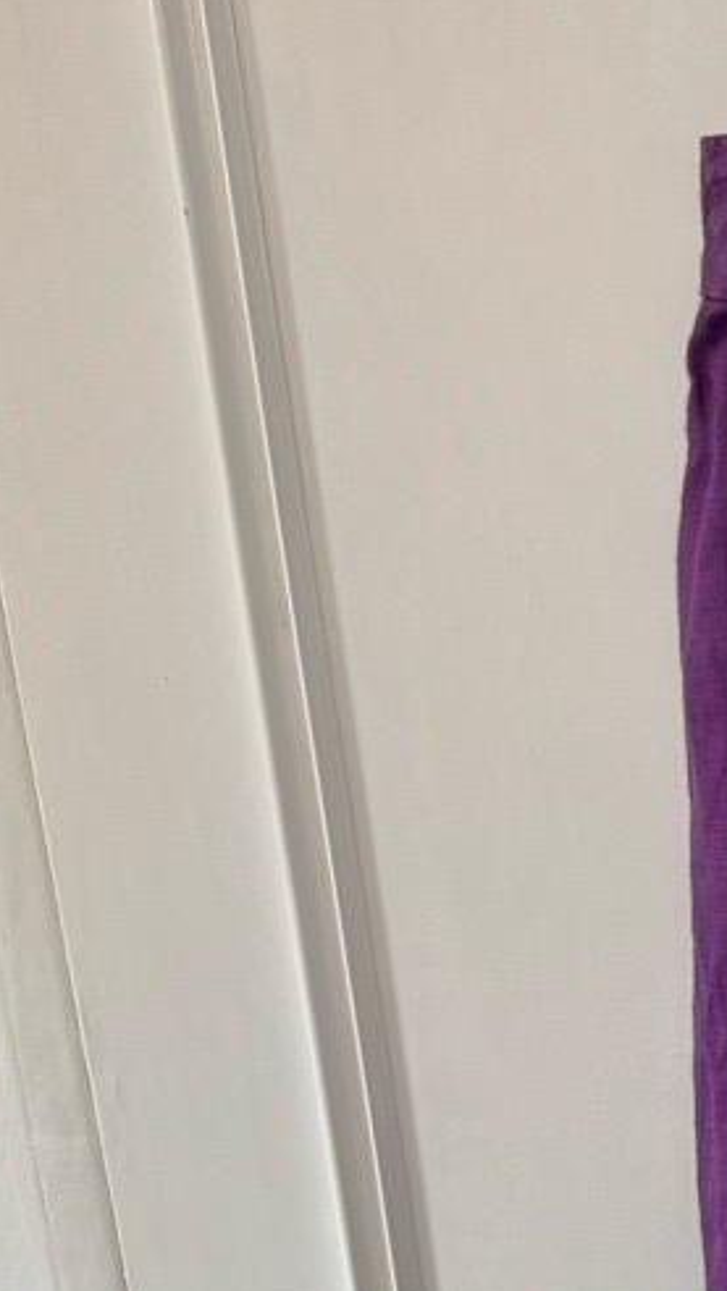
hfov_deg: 12.4
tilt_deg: -17.1
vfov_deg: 24.8
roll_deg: +0.7
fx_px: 2911
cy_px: 908
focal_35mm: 85
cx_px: 1512
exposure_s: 1/71
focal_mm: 6.76
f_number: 1.78
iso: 200
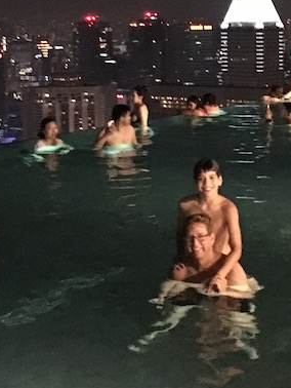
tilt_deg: -6.1
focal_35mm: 92
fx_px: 1030
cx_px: 252
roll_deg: +0.2
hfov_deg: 15.9
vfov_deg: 21.2
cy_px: 132
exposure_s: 1/17
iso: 1000
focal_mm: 4.15
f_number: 2.2
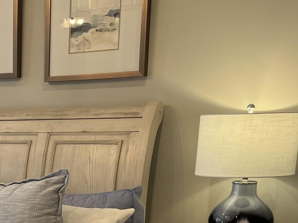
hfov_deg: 22.3
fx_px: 663
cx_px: -105
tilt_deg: -15.1
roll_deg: +1.5
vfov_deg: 17.7
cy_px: 303
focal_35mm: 77
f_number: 1.6
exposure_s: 1/120
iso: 80
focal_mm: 5.1
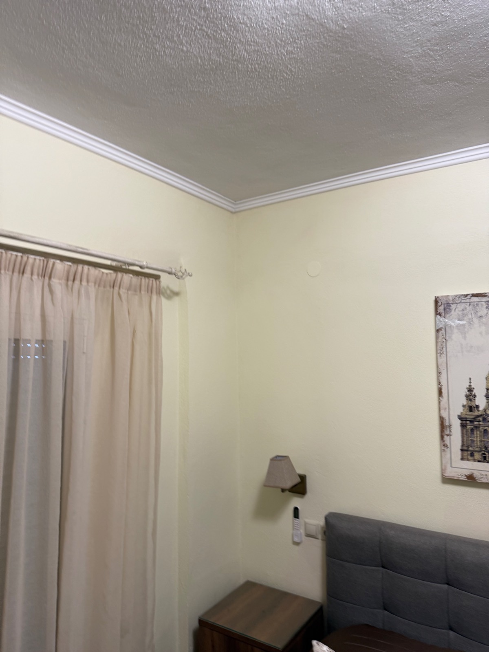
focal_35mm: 24
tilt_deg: +5.7
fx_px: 452
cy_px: 326
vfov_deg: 71.6
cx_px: 244
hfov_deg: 56.8
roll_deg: +1.7
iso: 100
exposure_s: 1/50
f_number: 1.78
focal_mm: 6.76
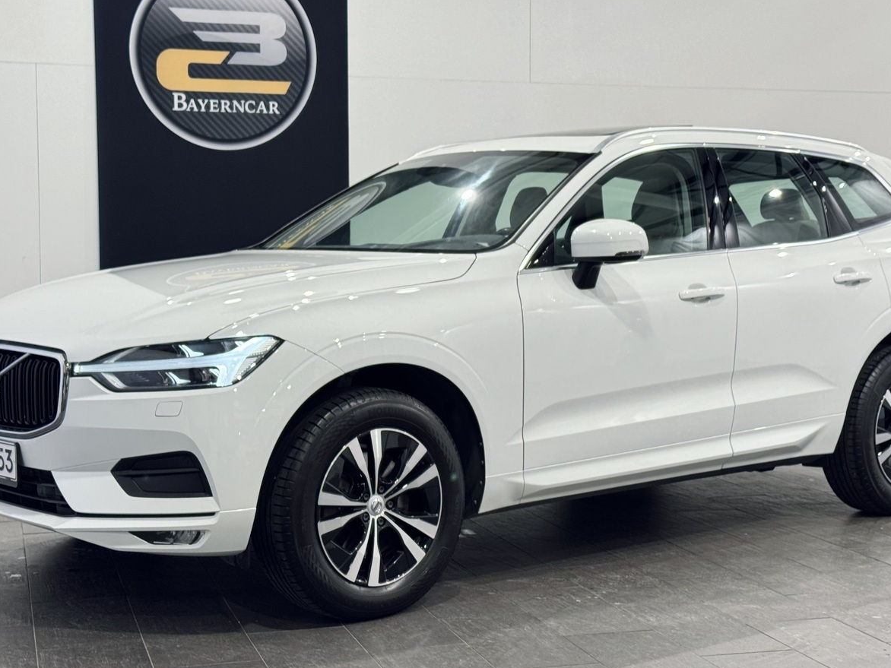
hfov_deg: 32.7
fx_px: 1519
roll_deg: -0.6
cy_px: 323
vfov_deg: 24.8
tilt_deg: -3.3
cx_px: 460
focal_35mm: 59
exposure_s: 1/100
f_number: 1.78
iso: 64
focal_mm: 6.76
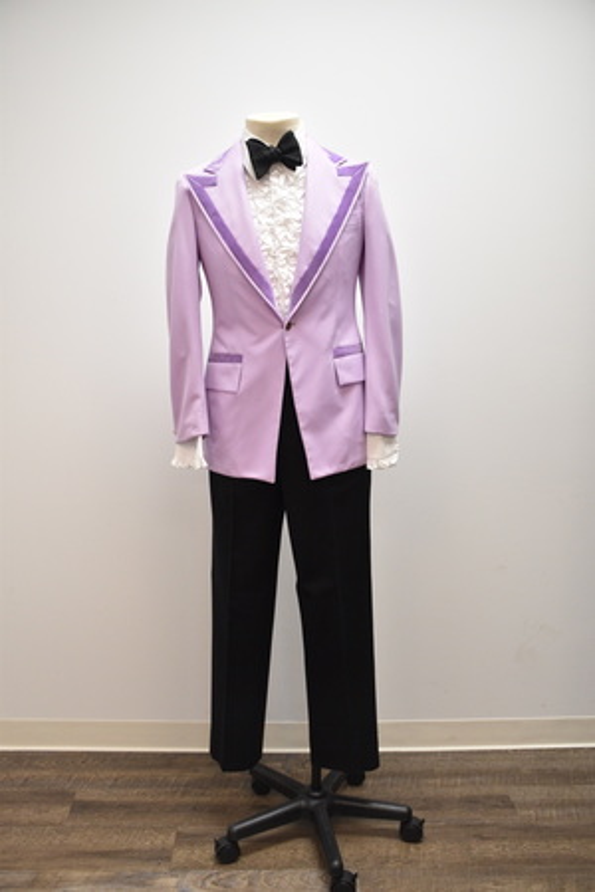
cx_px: 298
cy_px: 446
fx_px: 744
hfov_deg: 43.6
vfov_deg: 61.9
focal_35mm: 30
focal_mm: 20
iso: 1000
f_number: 4.5
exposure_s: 1/100
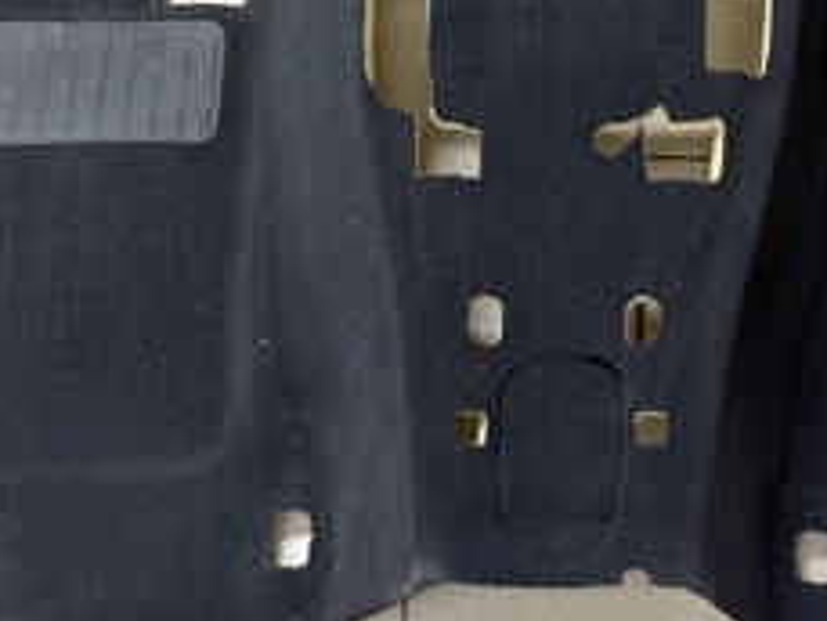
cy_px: 166
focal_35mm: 67
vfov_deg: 21.8
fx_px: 1602
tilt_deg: -61.8
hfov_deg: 28.9
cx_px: 513
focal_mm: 6.76
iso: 125
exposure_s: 1/50
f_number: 1.78
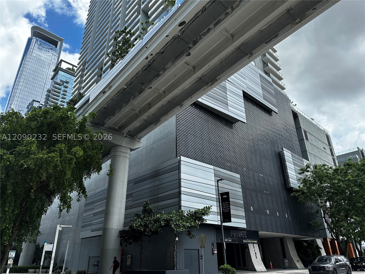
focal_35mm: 24
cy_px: 137
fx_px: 253
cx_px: 182
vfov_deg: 56.8
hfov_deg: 71.6
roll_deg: +1.5
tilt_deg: +24.8
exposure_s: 1/1949
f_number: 1.78
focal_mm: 6.86
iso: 80
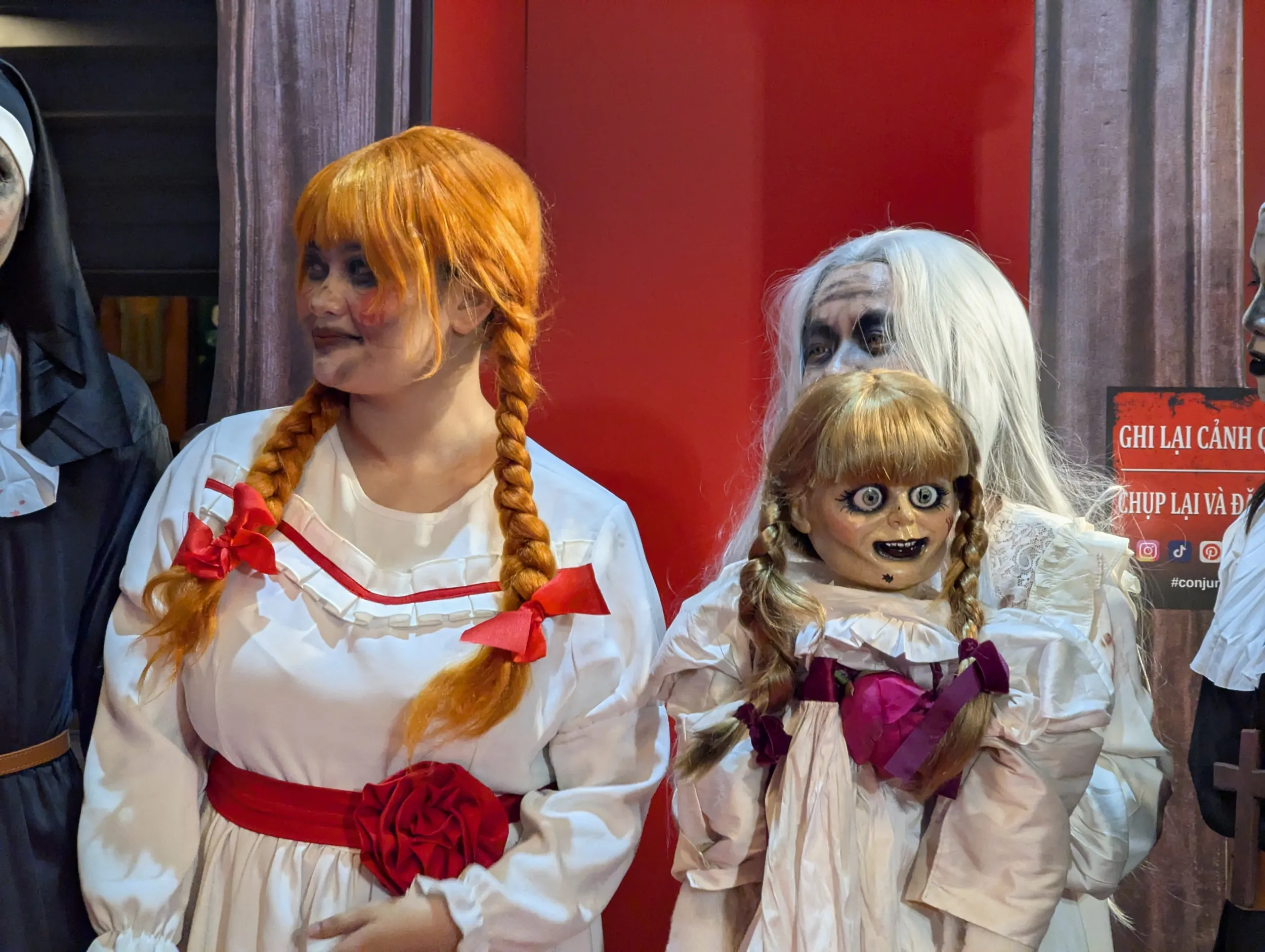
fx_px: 3879
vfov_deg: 14.0
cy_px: 476
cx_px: 632
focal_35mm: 106
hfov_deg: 18.5
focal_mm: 19
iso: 767
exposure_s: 1/93.1
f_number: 3.5
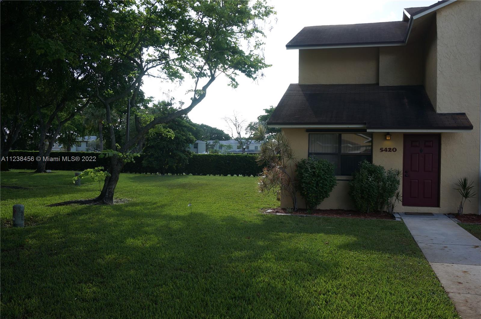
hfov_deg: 55.2
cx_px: 240
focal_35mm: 34
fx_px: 460
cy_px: 160
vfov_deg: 38.3
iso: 100
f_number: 7.1
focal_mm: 23
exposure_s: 1/100
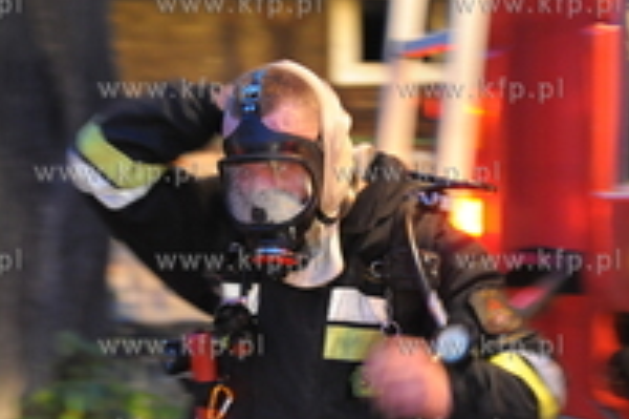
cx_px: 349
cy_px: 302
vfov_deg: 15.1
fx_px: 1571
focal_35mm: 90
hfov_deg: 22.6
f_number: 2.8
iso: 4000
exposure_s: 1/15
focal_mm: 45
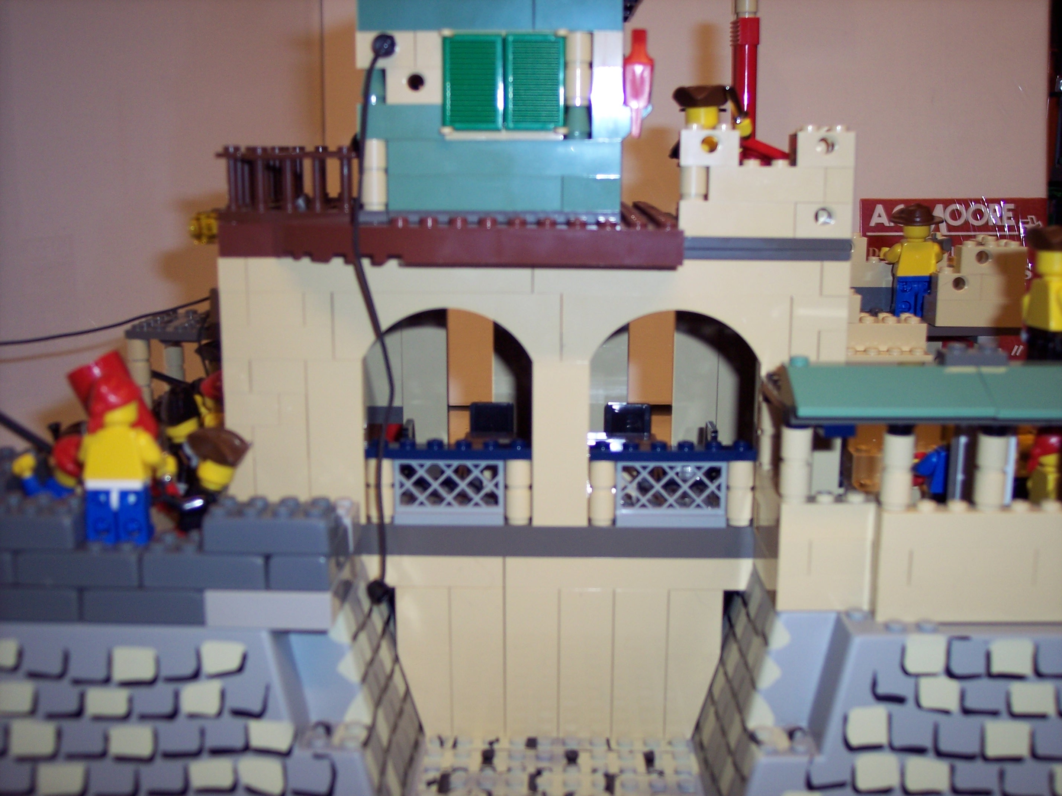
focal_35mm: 39
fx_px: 1196
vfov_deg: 36.8
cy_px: 398
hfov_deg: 47.9
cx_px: 531
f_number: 2.8
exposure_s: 1/60
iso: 100
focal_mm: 8
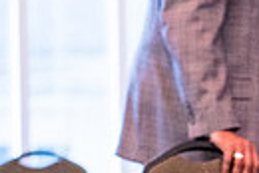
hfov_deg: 6.0
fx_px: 2449
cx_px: 317
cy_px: 323
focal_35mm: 340
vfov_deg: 4.0
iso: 5000
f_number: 2.8
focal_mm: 76
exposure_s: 1/60
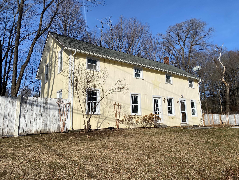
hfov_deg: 67.3
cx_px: 120
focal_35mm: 26
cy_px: 90
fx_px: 180
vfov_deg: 53.1
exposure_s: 1/5236
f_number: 1.8
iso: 32
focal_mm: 4.25
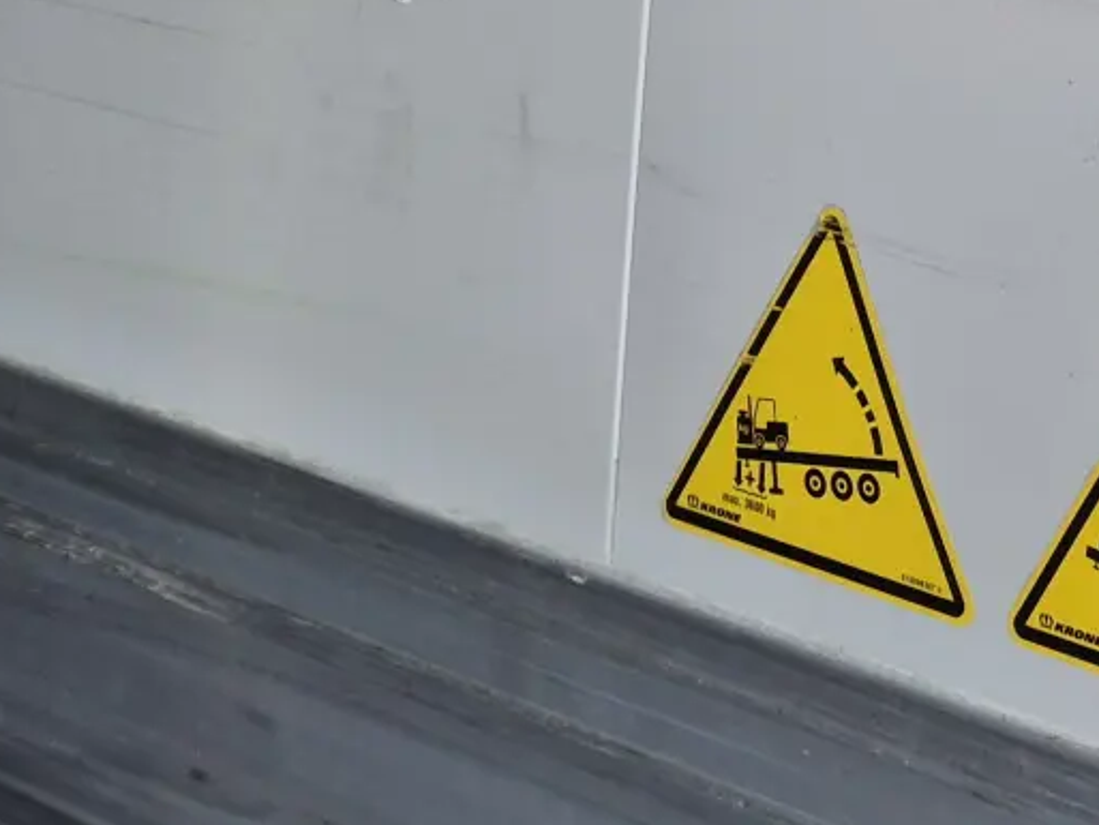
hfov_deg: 20.8
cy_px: -538
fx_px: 2731
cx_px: 1410
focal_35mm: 86
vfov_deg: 15.4
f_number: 1.8
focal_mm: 5.4
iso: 25
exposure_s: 1/270
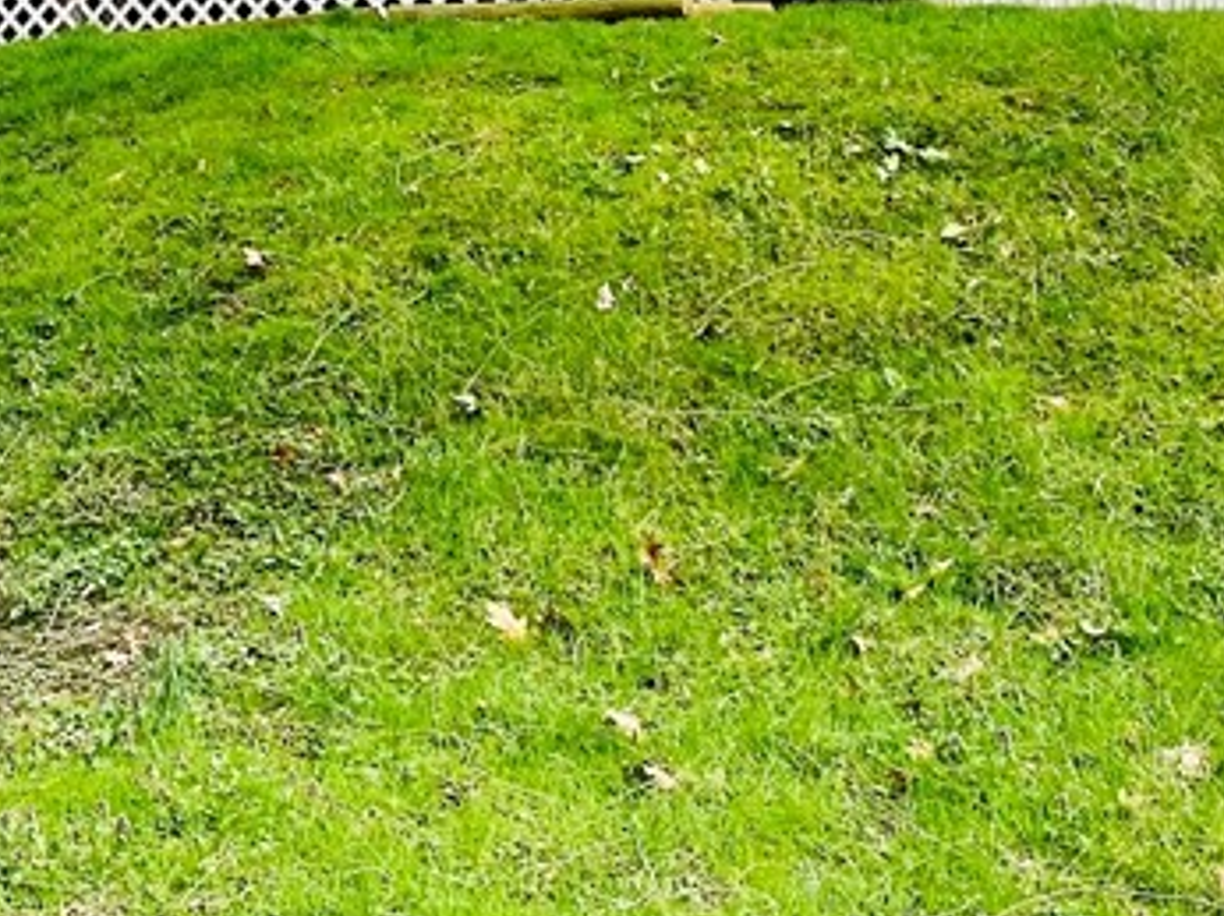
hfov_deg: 24.3
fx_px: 2721
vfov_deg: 17.7
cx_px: 35
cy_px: -322
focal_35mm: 77
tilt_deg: +13.8
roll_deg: -1.7
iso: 32
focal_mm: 4.25
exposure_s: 1/1103
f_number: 1.8
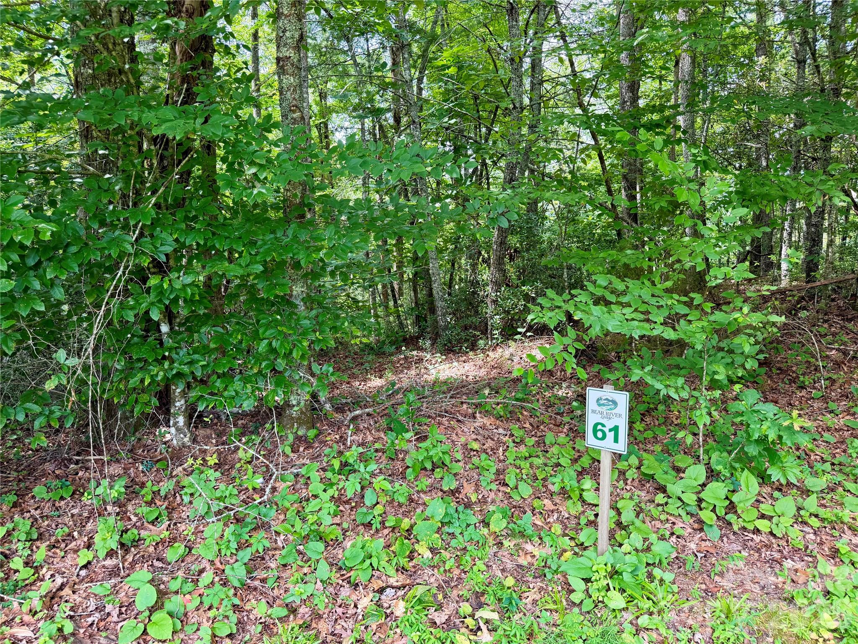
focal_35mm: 24
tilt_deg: -10.1
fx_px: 595
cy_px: 322
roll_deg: +0.3
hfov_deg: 71.6
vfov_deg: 56.8
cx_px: 429
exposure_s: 1/179
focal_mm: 6.76
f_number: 1.78
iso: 80
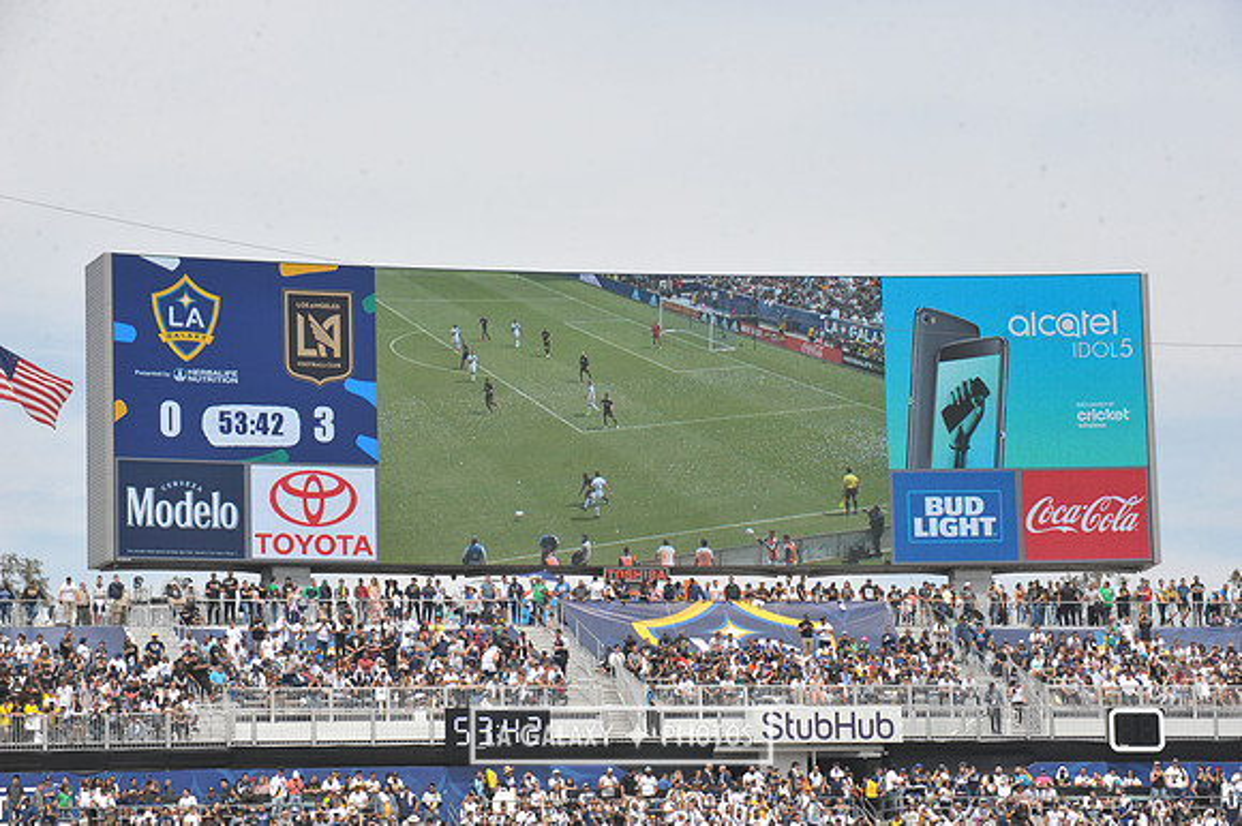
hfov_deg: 17.1
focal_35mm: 120
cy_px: 413
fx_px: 4137
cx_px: 621
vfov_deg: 11.4
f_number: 11
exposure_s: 1/500
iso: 320
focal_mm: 120
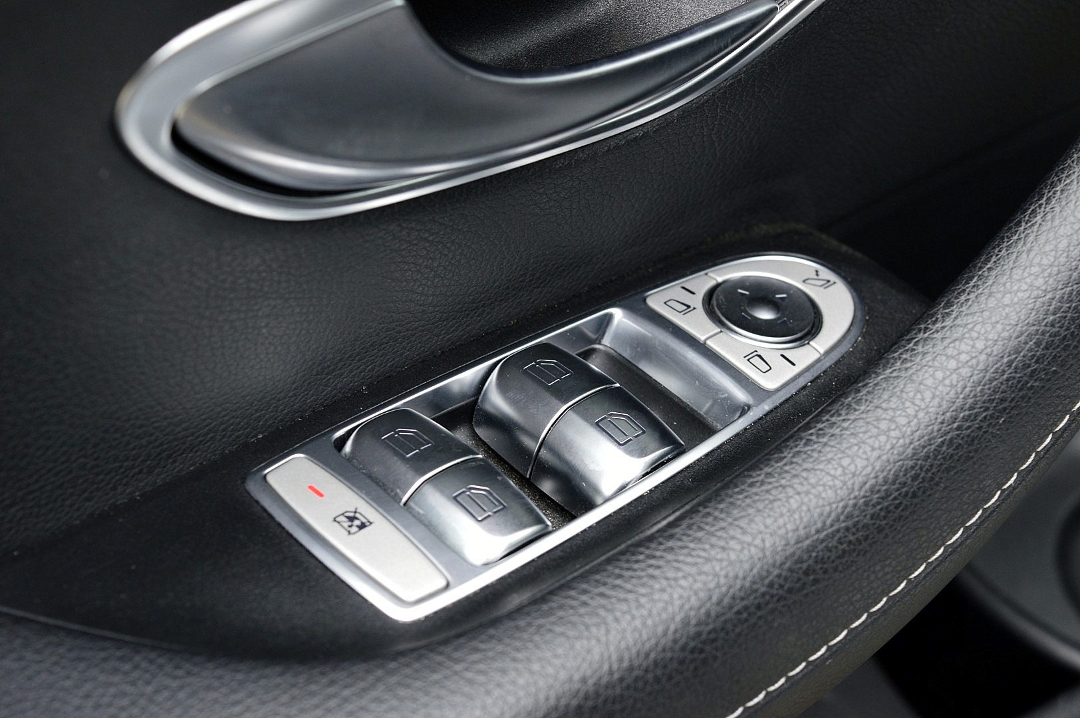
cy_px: 359
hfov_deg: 28.1
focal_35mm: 72
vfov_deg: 18.9
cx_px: 540
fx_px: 2158
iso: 640
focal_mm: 48
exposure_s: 1/60
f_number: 8
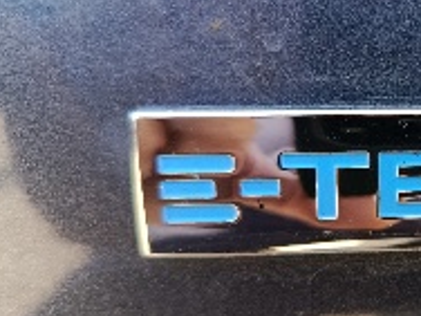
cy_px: 164
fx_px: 645
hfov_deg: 32.8
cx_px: 434
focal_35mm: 53
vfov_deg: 27.5
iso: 195
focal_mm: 5.24
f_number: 1.7
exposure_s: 1/100
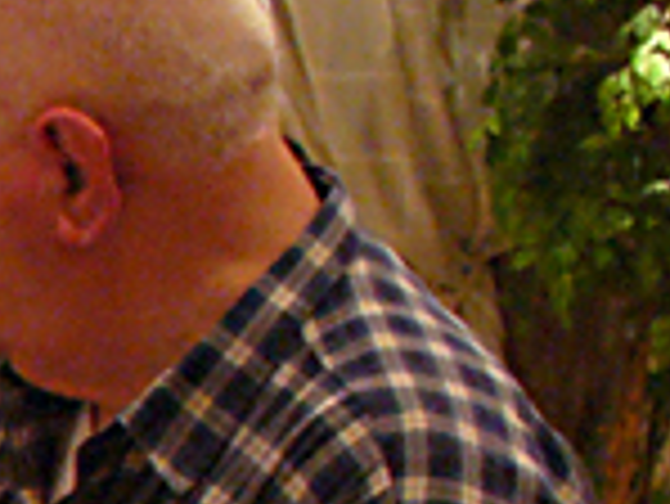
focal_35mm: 198
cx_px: -1021
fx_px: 3835
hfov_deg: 8.9
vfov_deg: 7.2
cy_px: 1053
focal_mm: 6.1
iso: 200
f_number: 2.8
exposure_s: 1/8
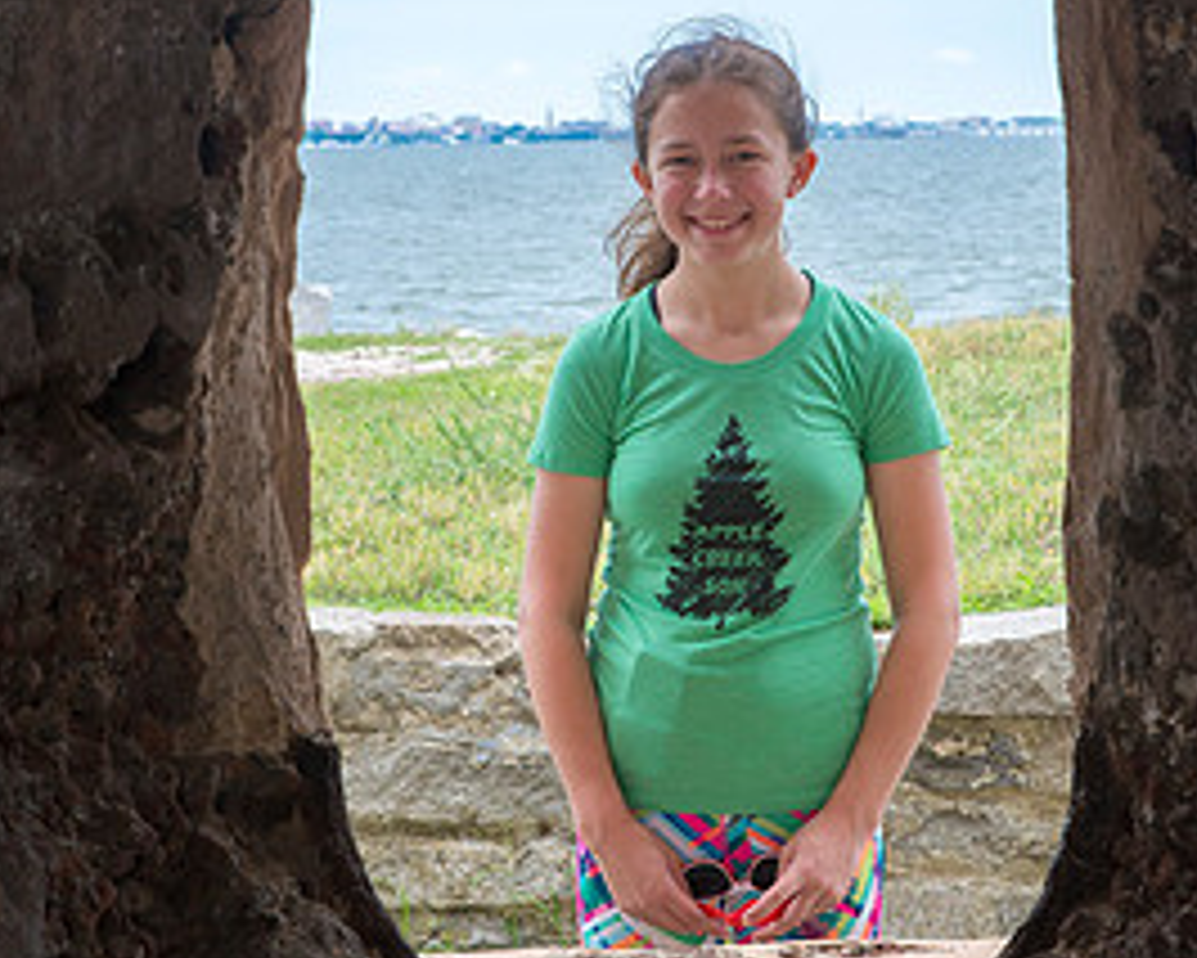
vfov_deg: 13.9
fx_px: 3934
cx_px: 648
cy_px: 414
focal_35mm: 111
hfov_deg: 17.3
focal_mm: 70
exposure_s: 1/500
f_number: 10
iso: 800
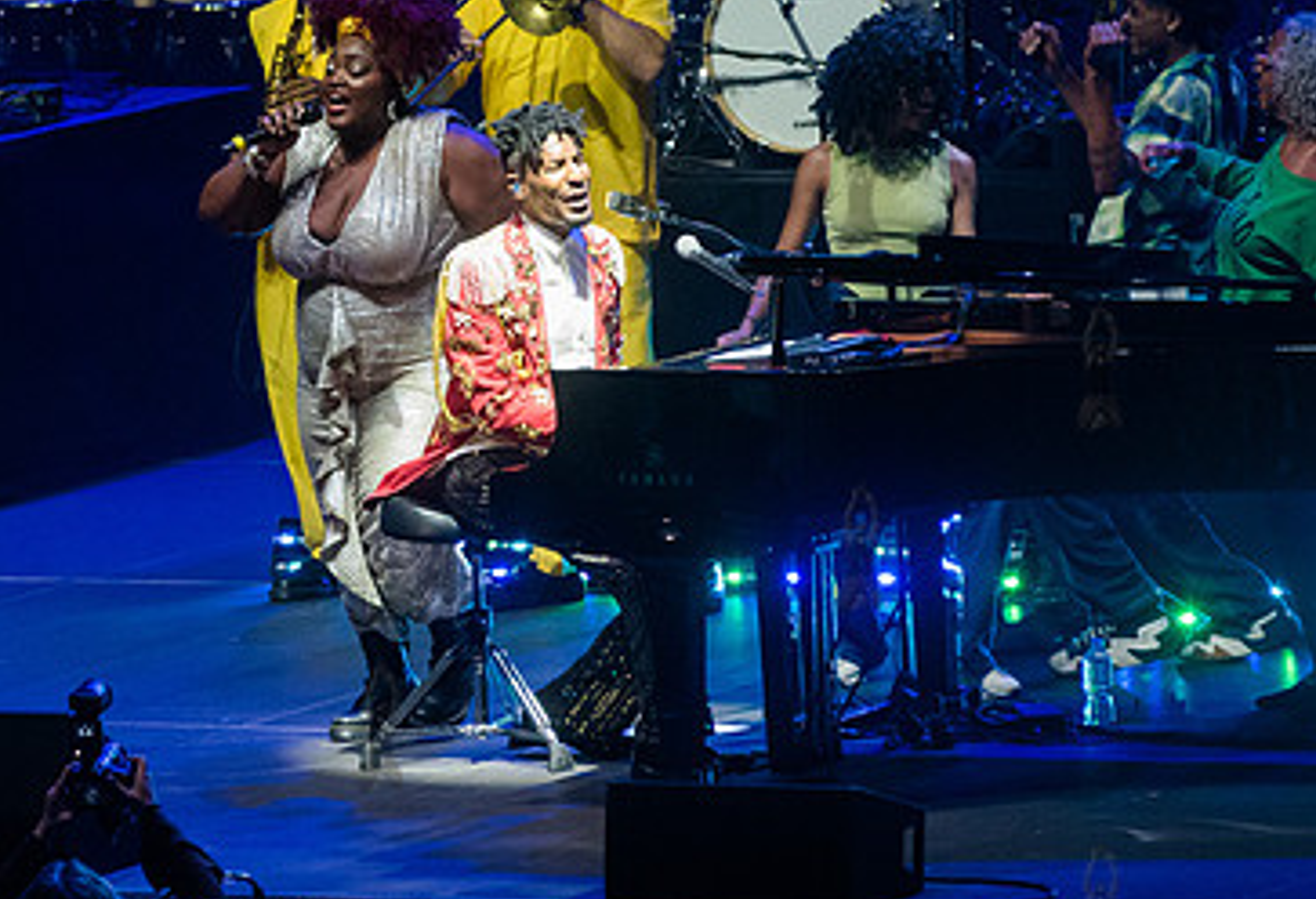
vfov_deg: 3.4
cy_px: 295
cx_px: 352
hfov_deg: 5.0
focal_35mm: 412
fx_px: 15176
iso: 6400
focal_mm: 200
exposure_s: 1/2500
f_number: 4.5
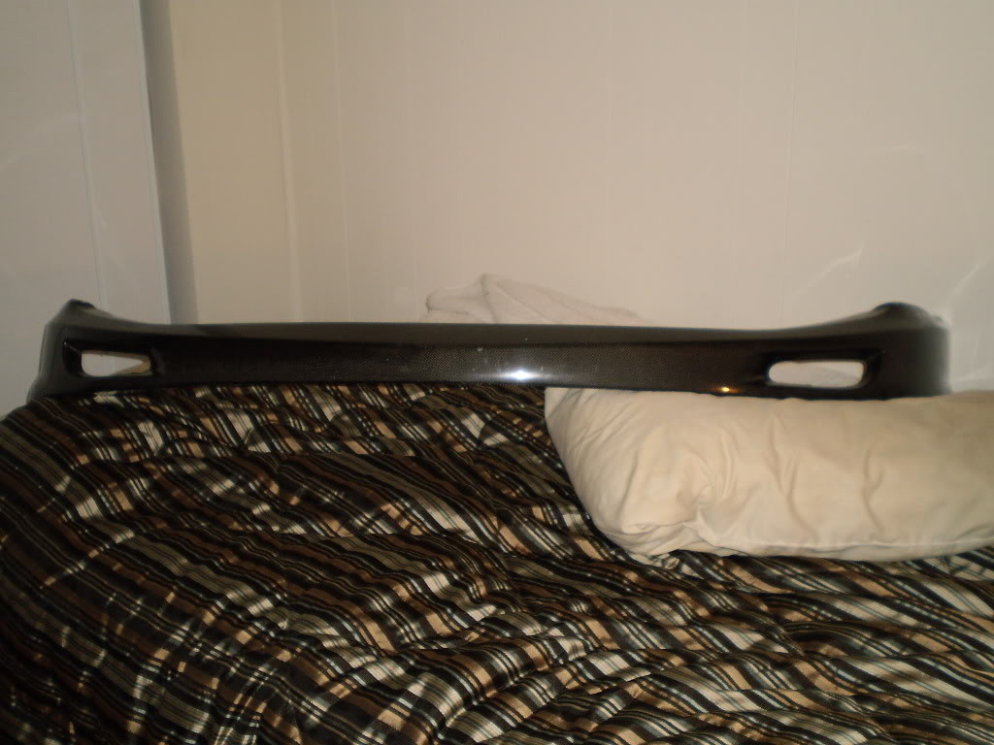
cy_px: 372
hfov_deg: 44.8
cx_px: 497
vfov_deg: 34.3
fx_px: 1206
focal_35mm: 42
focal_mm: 7.4
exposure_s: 1/30
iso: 125
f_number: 3.5
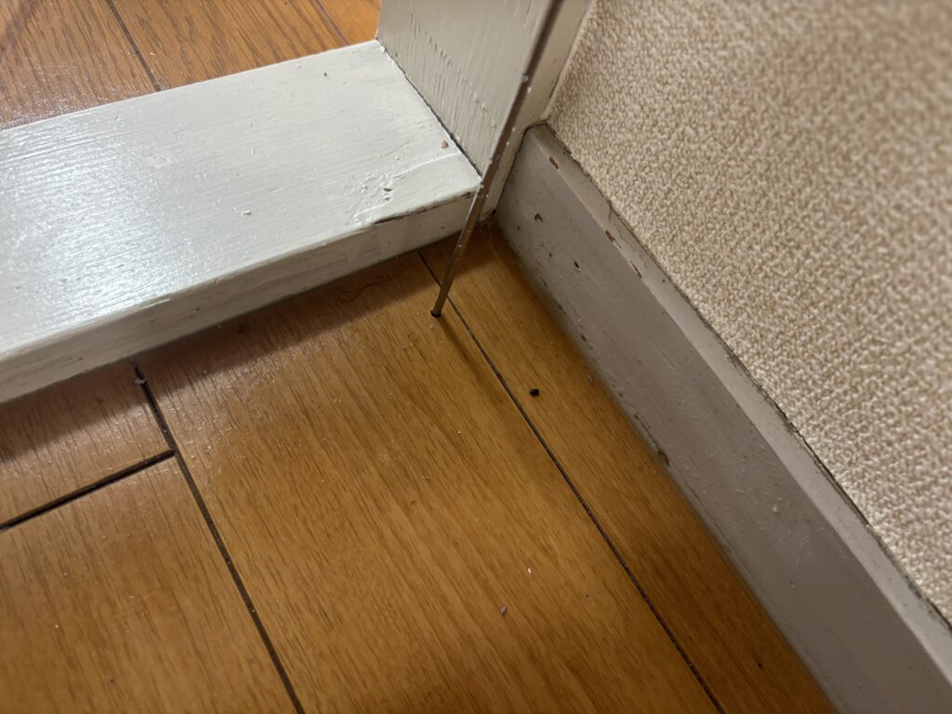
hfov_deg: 67.3
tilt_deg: -58.4
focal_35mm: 26
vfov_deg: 53.1
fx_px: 715
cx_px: 476
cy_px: 357
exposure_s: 1/60
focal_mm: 5.96
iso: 200
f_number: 1.6
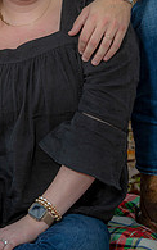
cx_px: 34
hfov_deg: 4.5
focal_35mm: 293
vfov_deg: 7.1
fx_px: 2004
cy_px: 9
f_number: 5
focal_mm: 125
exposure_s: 1/200
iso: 160
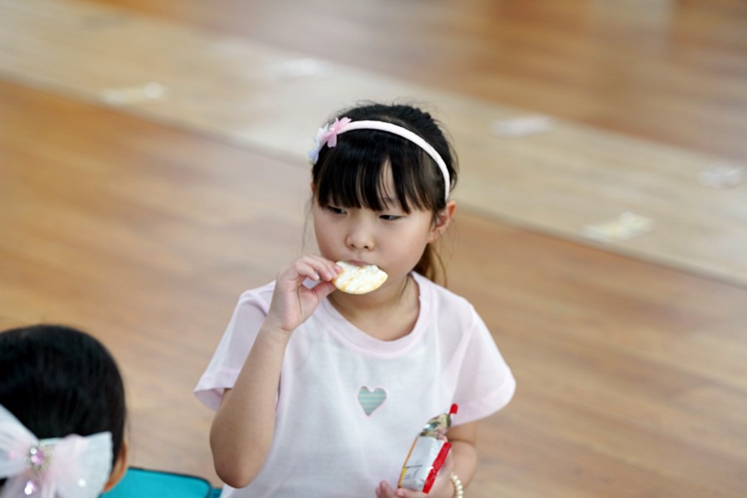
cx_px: 374
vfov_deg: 10.4
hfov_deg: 15.5
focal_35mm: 132
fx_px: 2739
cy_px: 249
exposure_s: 1/160
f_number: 4
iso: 1250
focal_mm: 132
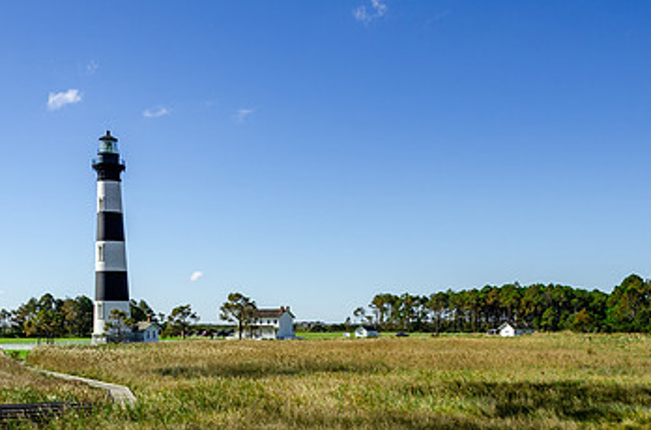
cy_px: 357
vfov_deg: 28.9
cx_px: 314
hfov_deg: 43.7
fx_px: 812
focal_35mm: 45
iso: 100
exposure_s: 1/350
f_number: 8
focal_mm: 18
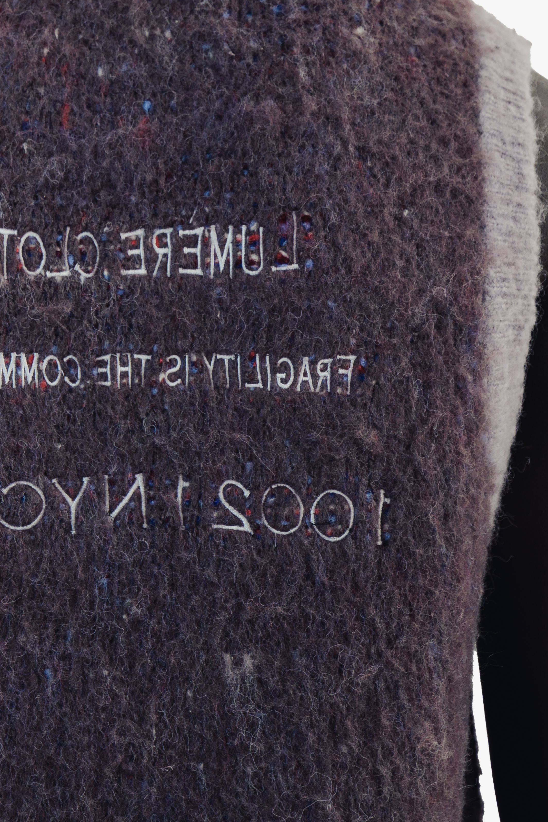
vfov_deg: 15.5
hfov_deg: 10.4
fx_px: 2991
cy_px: 83
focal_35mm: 131
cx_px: 87
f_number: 5.6
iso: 640
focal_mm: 70
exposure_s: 1/160
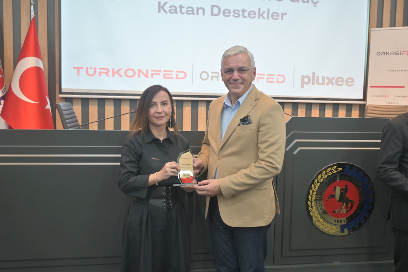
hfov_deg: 53.1
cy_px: 136
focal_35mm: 36
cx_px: 204
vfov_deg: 36.9
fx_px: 408
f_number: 4.2
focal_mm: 24
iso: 500
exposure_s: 1/40
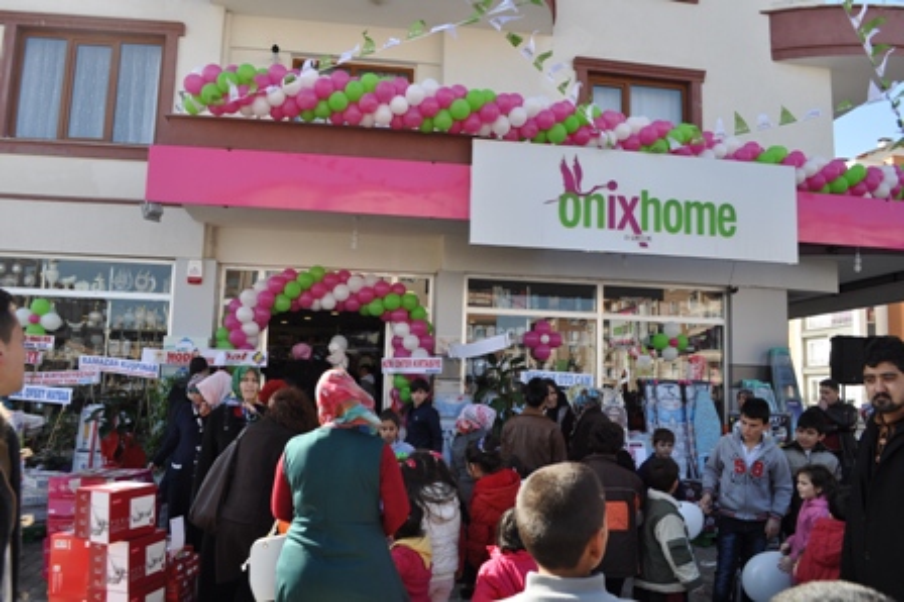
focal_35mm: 27
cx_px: 452
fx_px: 677
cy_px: 301
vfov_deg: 47.9
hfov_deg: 67.4
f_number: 7.1
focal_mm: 18
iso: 200
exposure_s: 1/200
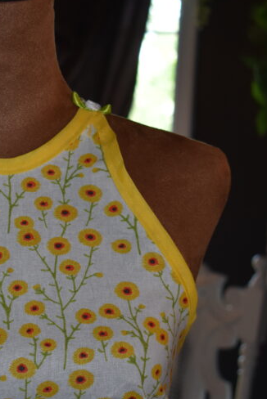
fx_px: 1189
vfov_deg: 19.1
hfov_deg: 12.7
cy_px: 166
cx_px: 6
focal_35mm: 107
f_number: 4.5
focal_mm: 34
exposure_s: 1/125
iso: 640
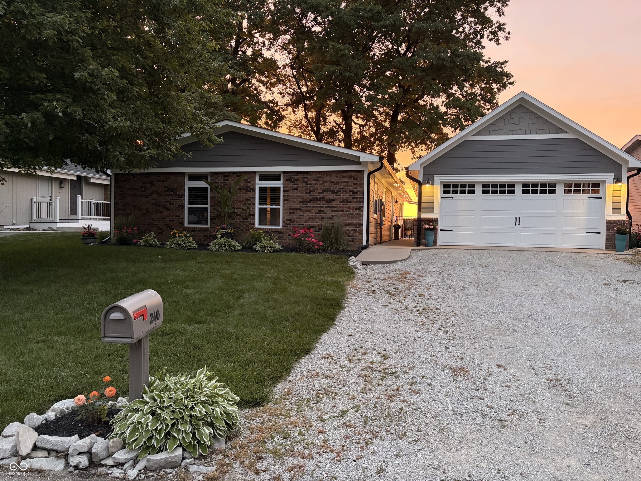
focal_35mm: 26
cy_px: 240
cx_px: 320
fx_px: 481
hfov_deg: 67.3
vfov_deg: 53.1
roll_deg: -0.9
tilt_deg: -0.9
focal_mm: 5.96
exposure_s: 1/39
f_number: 1.6
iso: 640
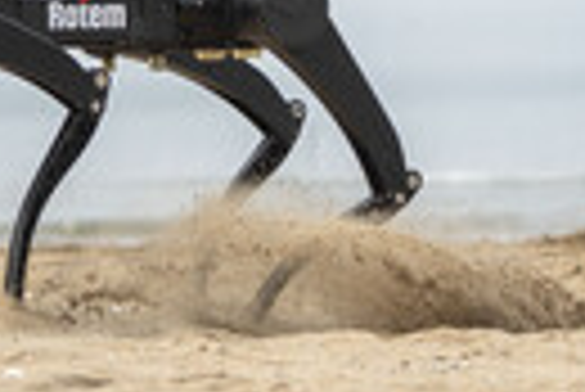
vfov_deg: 3.1
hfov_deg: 4.6
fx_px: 7272
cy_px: 54
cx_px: 666
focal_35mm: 447
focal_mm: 97
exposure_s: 1/1600
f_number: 4
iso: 200
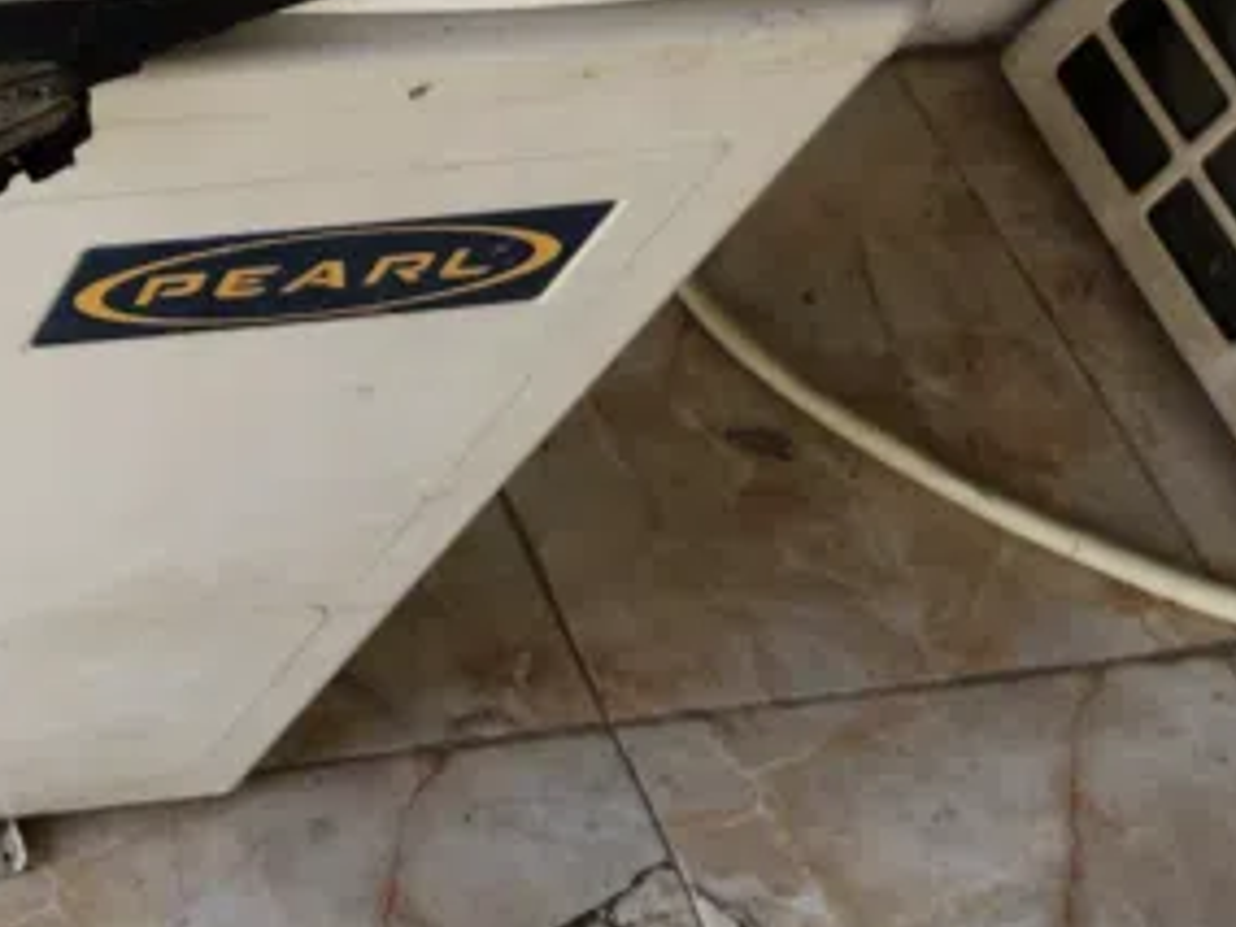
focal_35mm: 83
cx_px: -635
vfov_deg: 17.0
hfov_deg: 20.2
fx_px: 2964
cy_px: -200
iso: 20
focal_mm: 5.4
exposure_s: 1/193
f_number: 1.8
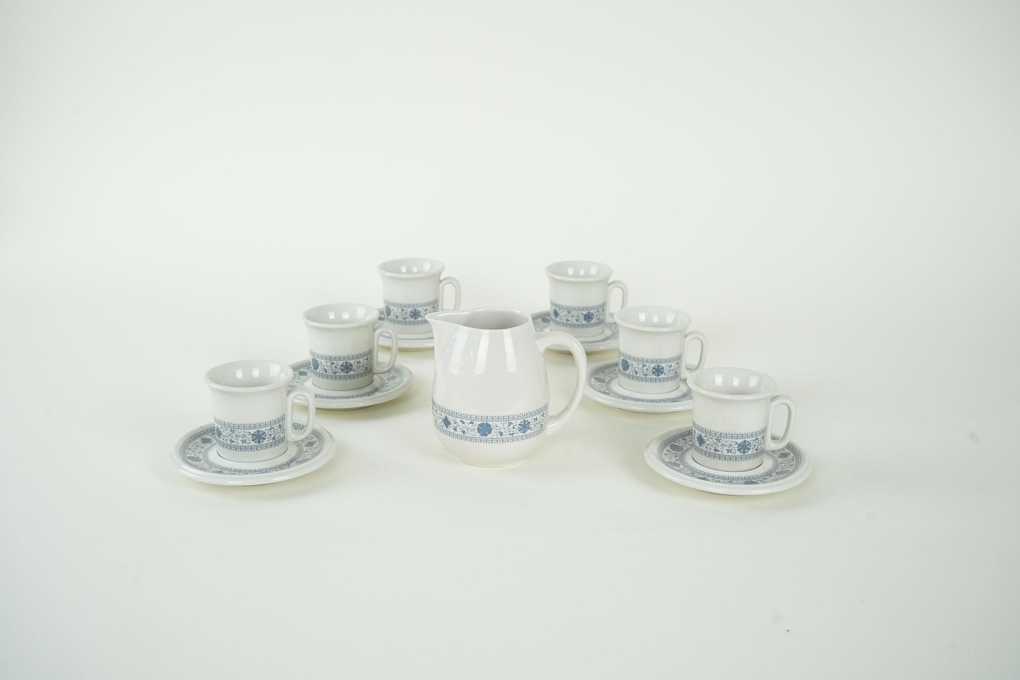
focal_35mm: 44
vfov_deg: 30.5
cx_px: 510
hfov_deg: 44.5
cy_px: 340
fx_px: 1246
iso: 2500
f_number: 9
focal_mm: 44
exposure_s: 1/80
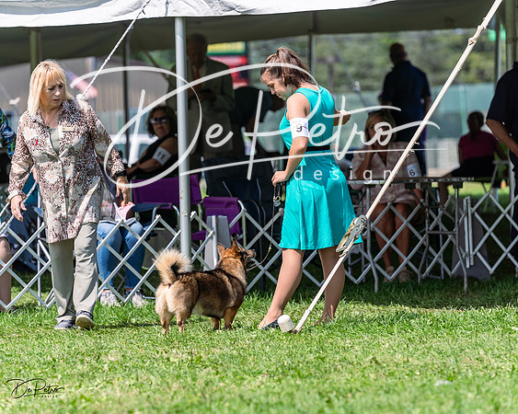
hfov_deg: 8.6
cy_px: 207
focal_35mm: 225
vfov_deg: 6.9
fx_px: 3452
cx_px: 259
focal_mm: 200
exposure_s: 1/1000
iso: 100
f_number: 4.5
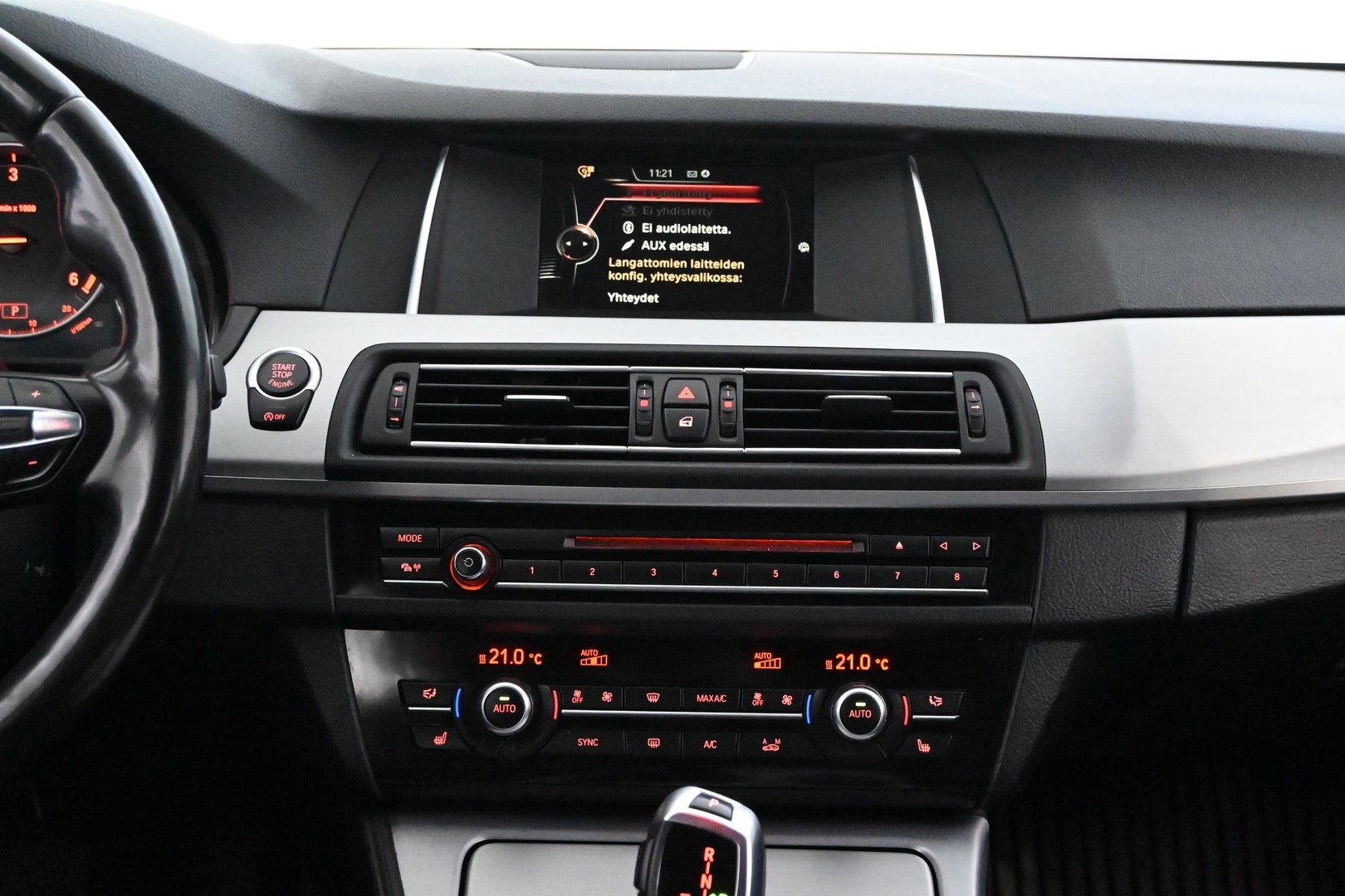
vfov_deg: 26.5
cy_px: 448
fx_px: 1905
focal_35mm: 51
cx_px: 672
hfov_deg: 38.9
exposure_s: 1/50
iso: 16000
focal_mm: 34
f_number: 5
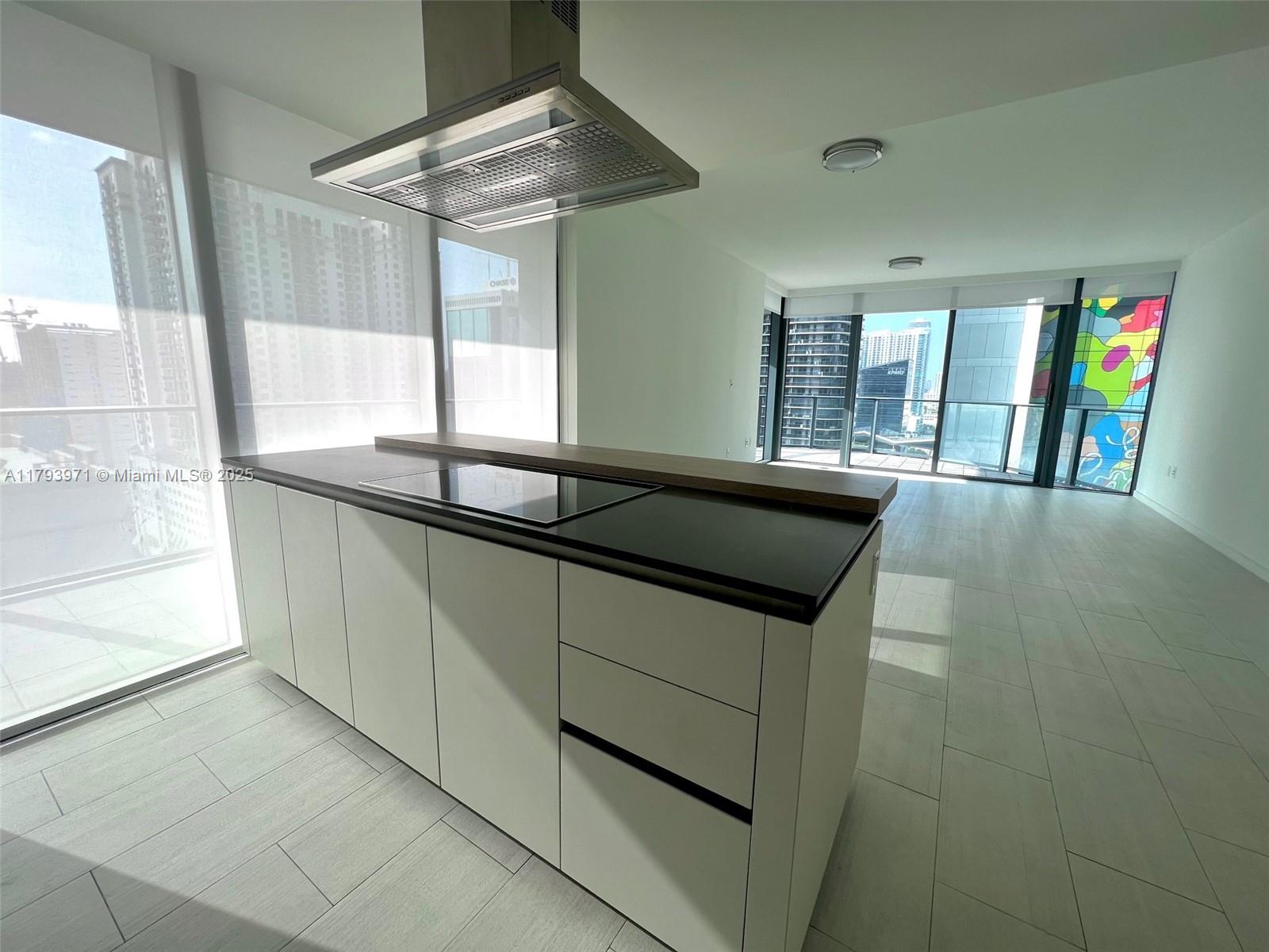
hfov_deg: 106.2
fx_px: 477
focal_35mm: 13
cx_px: 634
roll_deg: -1.1
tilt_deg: -11.0
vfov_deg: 89.9
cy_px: 476
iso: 32
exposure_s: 1/163
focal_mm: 1.57
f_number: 1.8
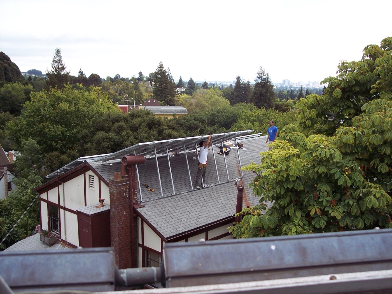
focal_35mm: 39
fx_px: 442
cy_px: 147
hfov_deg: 47.9
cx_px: 196
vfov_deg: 36.8
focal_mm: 8
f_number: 3.4
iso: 100
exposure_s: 1/350
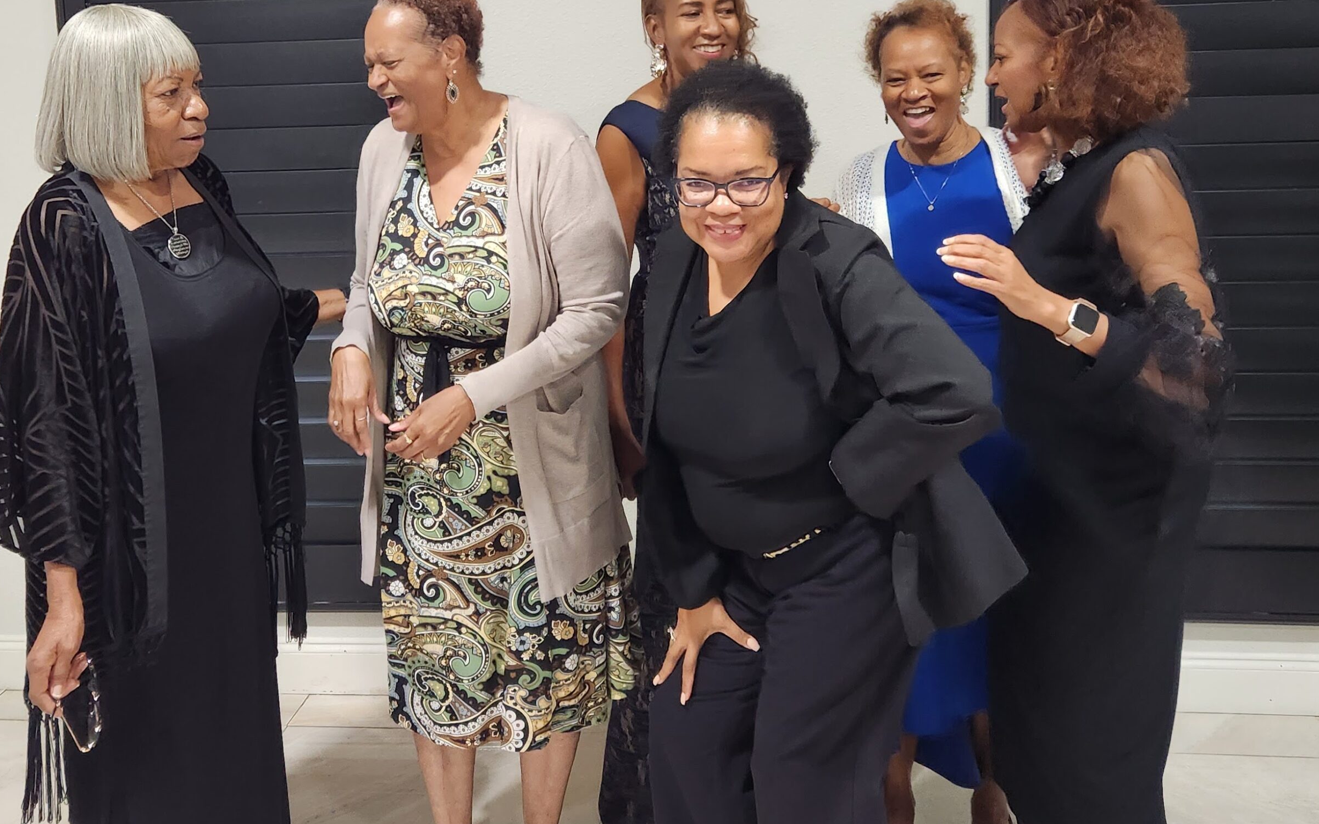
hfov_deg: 70.4
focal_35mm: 26
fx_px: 935
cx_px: 637
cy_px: 307
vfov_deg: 47.1
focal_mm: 5.4
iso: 400
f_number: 1.8
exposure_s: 1/120
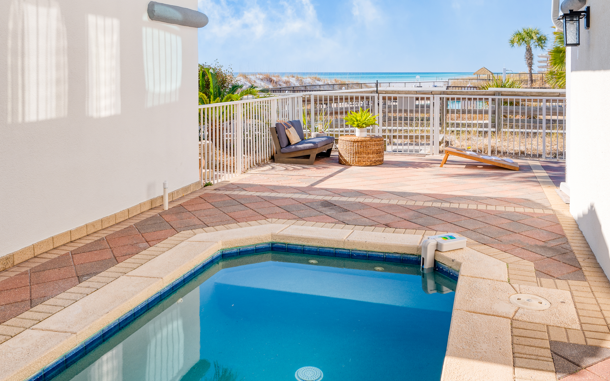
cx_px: 252
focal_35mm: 30
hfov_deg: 63.1
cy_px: 139
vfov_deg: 41.9
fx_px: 493
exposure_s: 1/100
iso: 80
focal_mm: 22.5
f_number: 9
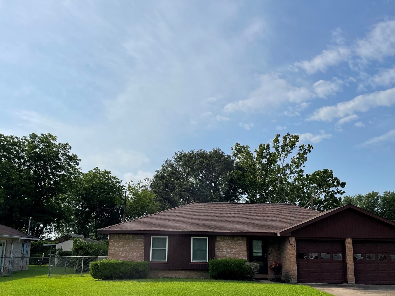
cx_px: 195
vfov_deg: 41.6
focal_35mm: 34
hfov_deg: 53.9
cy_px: 177
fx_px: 388
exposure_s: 1/8403
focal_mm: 4.2
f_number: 1.6
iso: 32
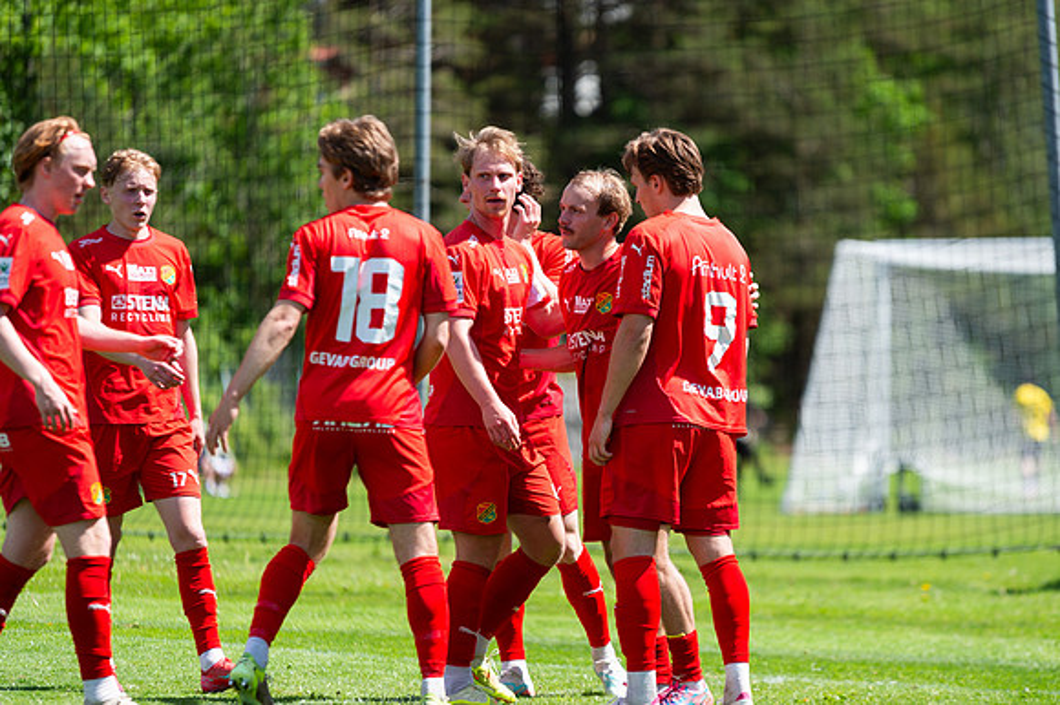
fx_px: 5991
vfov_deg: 6.7
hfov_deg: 10.1
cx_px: 530
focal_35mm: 204
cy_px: 352
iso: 220
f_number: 3.2
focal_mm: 200
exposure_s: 1/2000
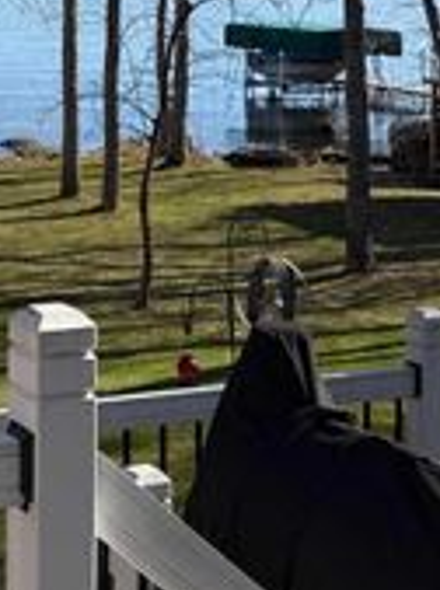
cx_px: -24
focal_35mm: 95
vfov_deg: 19.1
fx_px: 1616
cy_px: -176
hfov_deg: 15.2
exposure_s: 1/3759
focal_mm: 6.76
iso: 80
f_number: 1.78
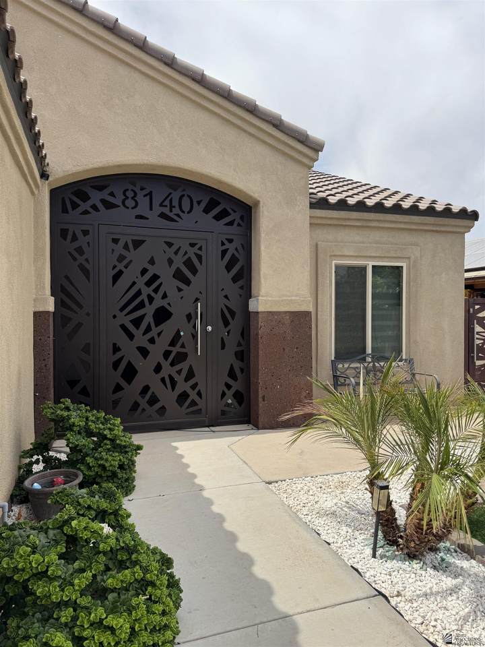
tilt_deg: -1.1
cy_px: 324
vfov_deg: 71.6
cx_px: 242
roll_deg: +0.5
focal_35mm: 24
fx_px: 448
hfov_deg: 56.8
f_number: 1.78
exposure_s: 1/5348
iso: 80
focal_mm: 6.76
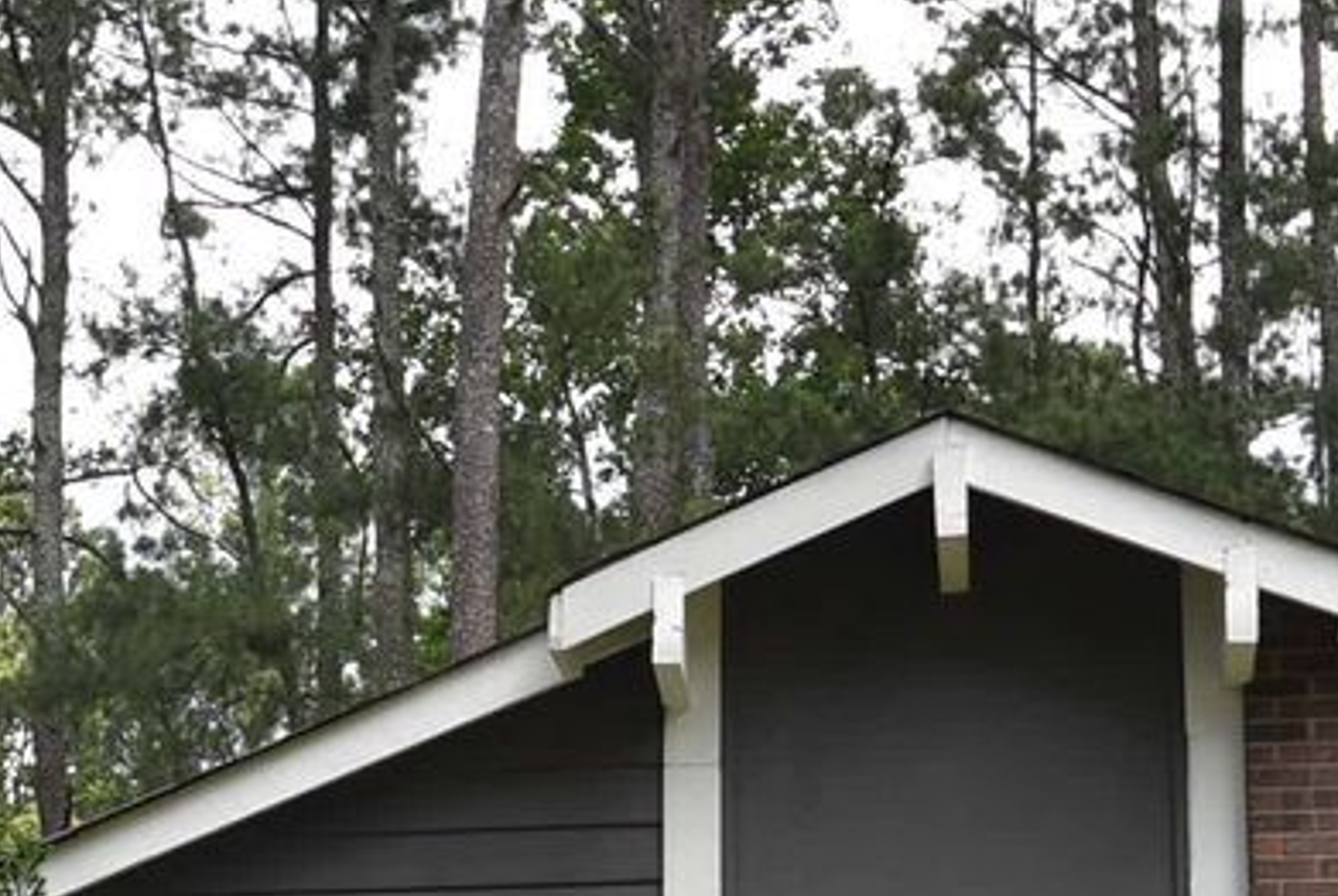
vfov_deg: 11.7
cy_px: 1093
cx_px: 185
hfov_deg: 17.5
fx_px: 4281
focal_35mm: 115
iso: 250
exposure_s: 1/250
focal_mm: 20
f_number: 5.6
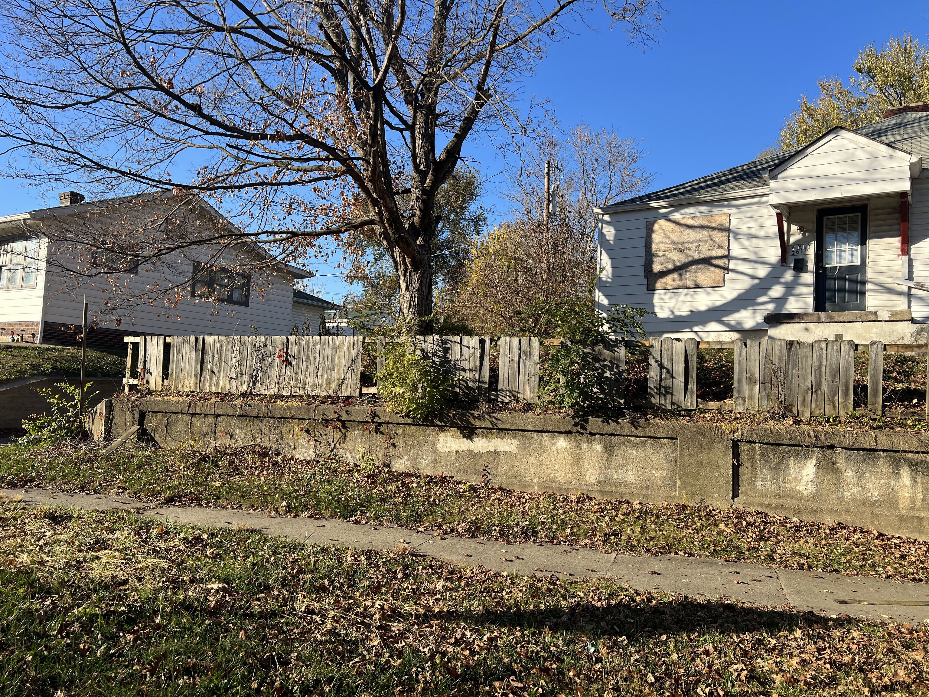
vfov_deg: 53.1
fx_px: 698
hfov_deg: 67.3
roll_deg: -2.1
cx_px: 464
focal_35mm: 26
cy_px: 348
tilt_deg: +4.8
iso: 50
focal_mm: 5.7
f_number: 1.5
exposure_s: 1/2404
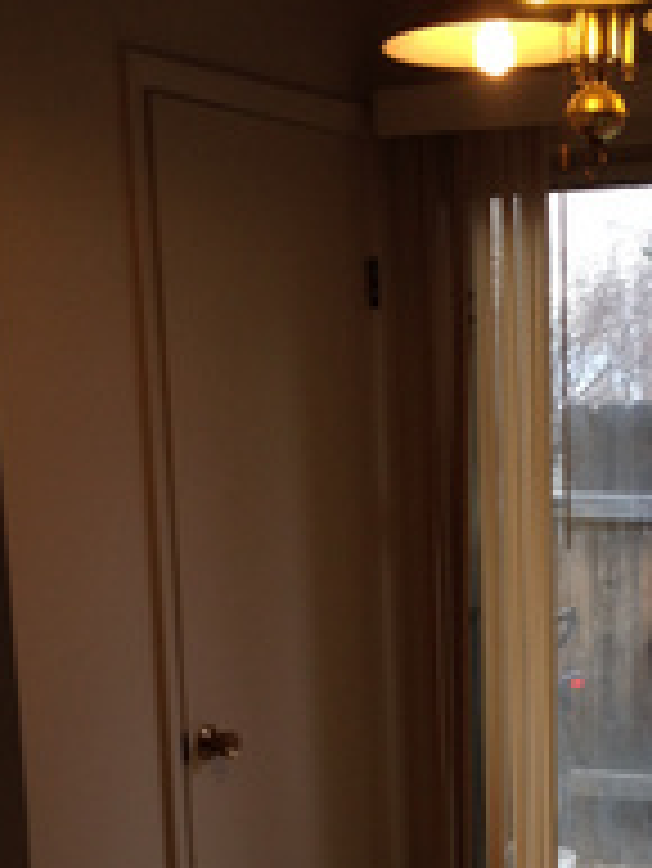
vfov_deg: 23.1
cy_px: 823
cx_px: 540
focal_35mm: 82
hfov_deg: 17.8
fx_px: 2057
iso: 50
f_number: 2.4
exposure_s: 1/126
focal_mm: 4.12
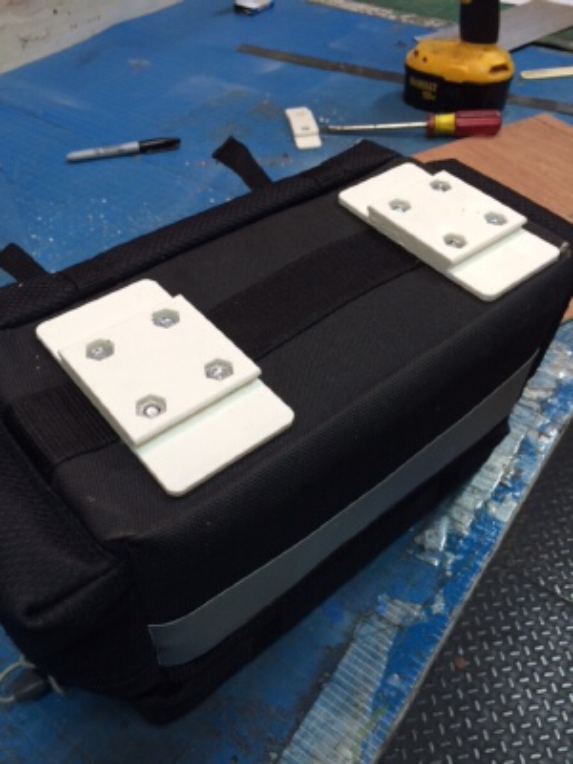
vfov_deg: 61.7
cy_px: 382
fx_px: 640
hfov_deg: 48.2
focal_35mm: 29
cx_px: 286
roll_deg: +2.1
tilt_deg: -44.8
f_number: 2.2
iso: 80
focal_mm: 4.15
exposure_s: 1/30
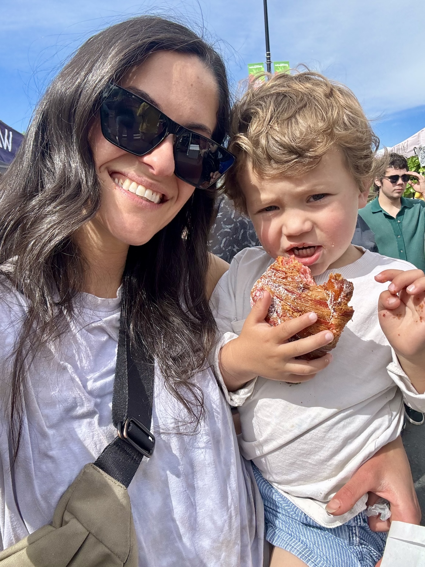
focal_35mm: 30
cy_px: 284
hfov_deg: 46.8
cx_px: 212
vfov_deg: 60.0
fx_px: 491
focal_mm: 2.69
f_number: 1.9
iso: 25
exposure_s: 1/844
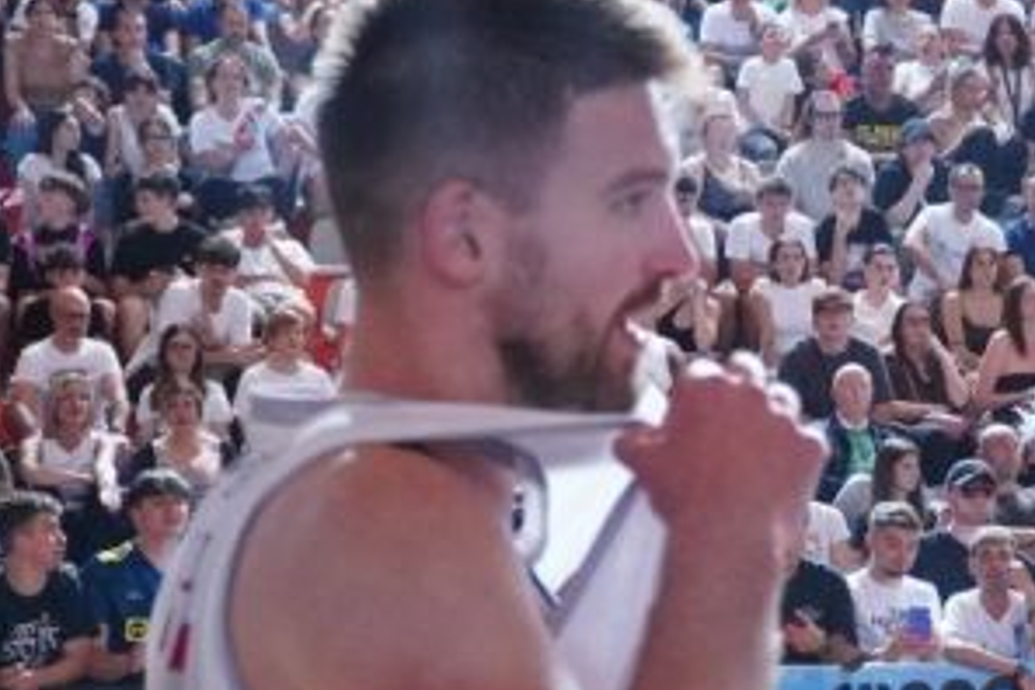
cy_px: 495
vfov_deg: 11.7
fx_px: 3374
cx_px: 875
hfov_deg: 17.3
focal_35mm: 117
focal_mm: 29
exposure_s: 1/500
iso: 5000
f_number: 4
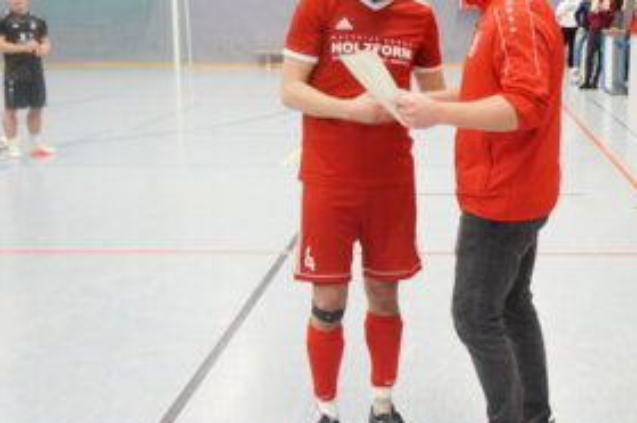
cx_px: 448
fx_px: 1060
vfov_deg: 22.5
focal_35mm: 60
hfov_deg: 33.0
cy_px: 175
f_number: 4
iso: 1250
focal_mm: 28
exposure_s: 1/60
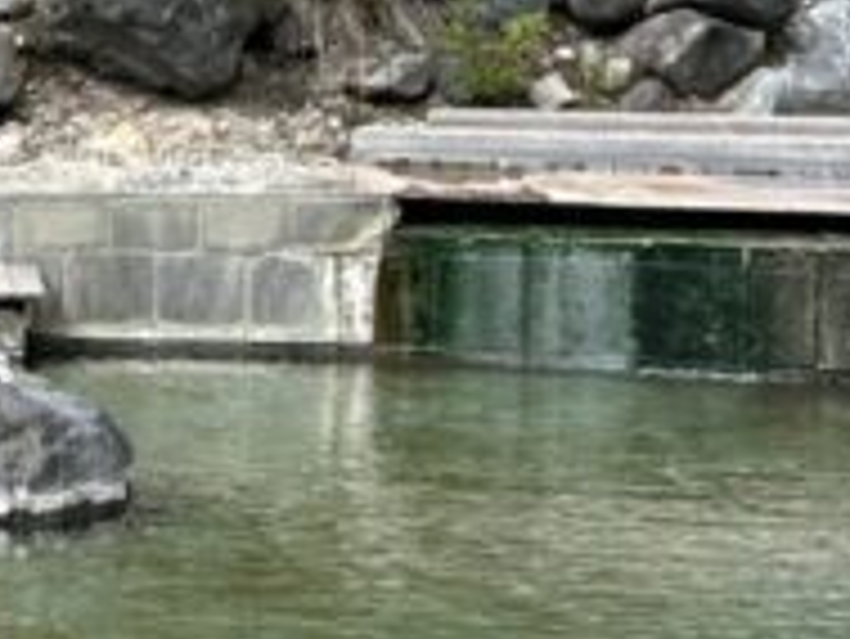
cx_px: -130
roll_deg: +0.1
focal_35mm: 130
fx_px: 3194
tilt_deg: -4.1
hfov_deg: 14.7
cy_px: 284
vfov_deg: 11.4
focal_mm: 6.86
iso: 80
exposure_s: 1/1988
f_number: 1.78
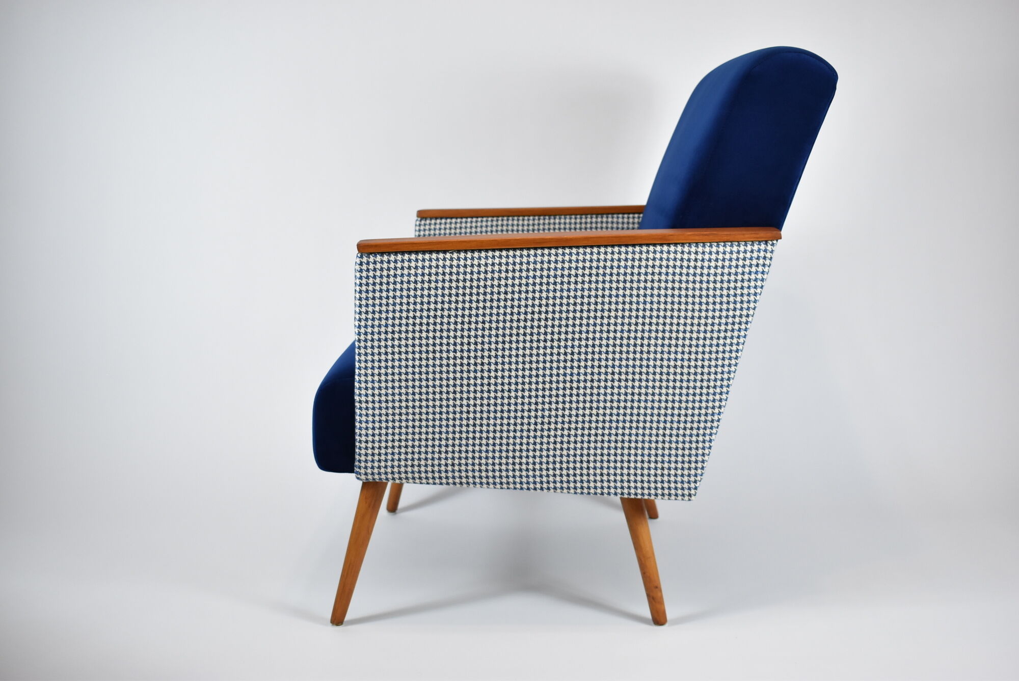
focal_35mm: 40
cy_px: 340
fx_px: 1147
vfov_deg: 33.1
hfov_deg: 47.9
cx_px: 510
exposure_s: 1/125
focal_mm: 27
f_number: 5
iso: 800
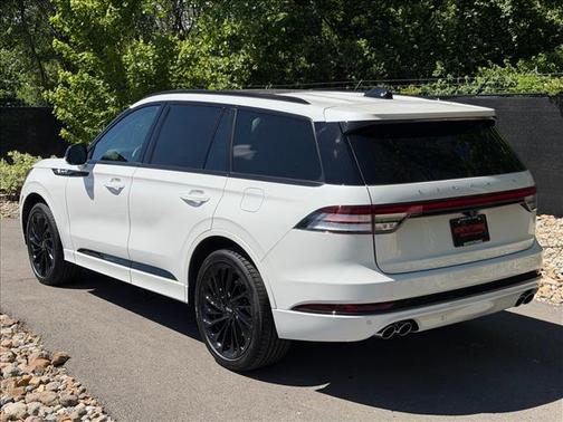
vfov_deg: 30.3
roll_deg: +2.7
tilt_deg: -9.8
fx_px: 781
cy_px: 211
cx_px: 282
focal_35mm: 48
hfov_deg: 39.7
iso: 64
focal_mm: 6.76
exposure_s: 1/7143
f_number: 1.78
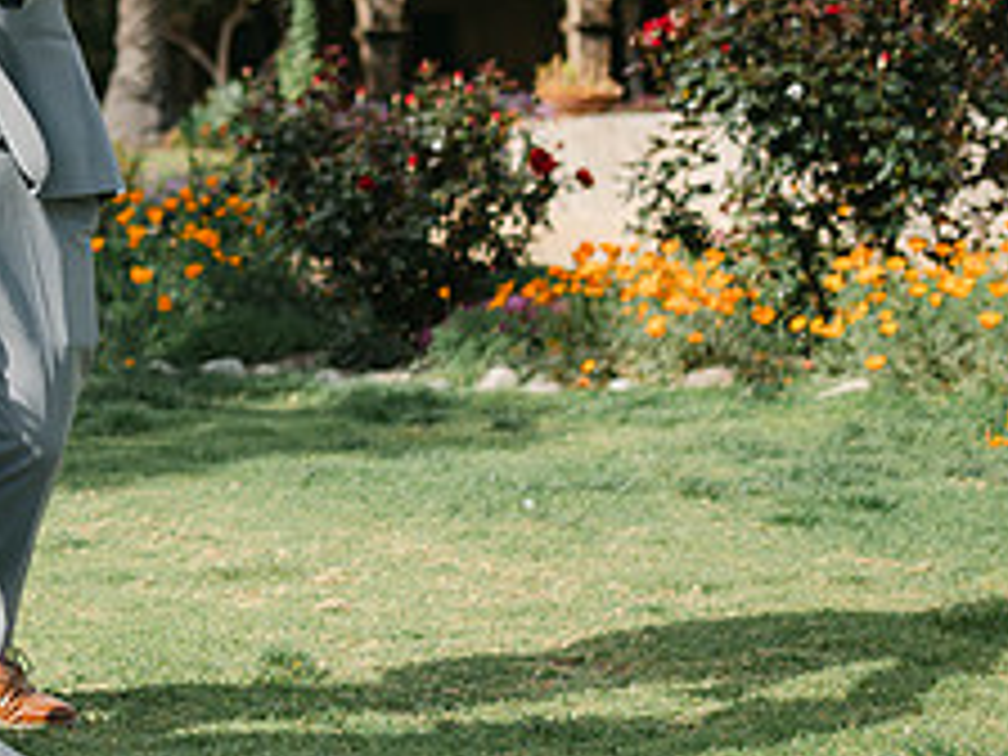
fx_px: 2533
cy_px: 90
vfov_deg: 16.8
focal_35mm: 87
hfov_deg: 21.1
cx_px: -180
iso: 100
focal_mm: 35
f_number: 2
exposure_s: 1/6400
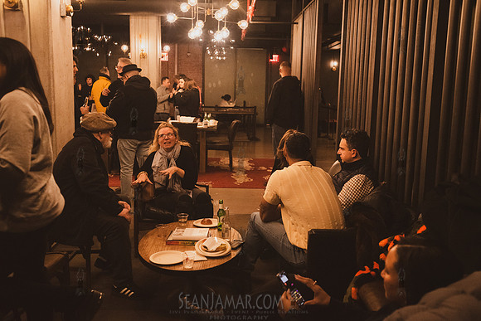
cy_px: 160
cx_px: 240
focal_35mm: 35
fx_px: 468
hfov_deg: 54.4
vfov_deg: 37.9
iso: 8000
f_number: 3.5
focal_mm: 35
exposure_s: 1/125
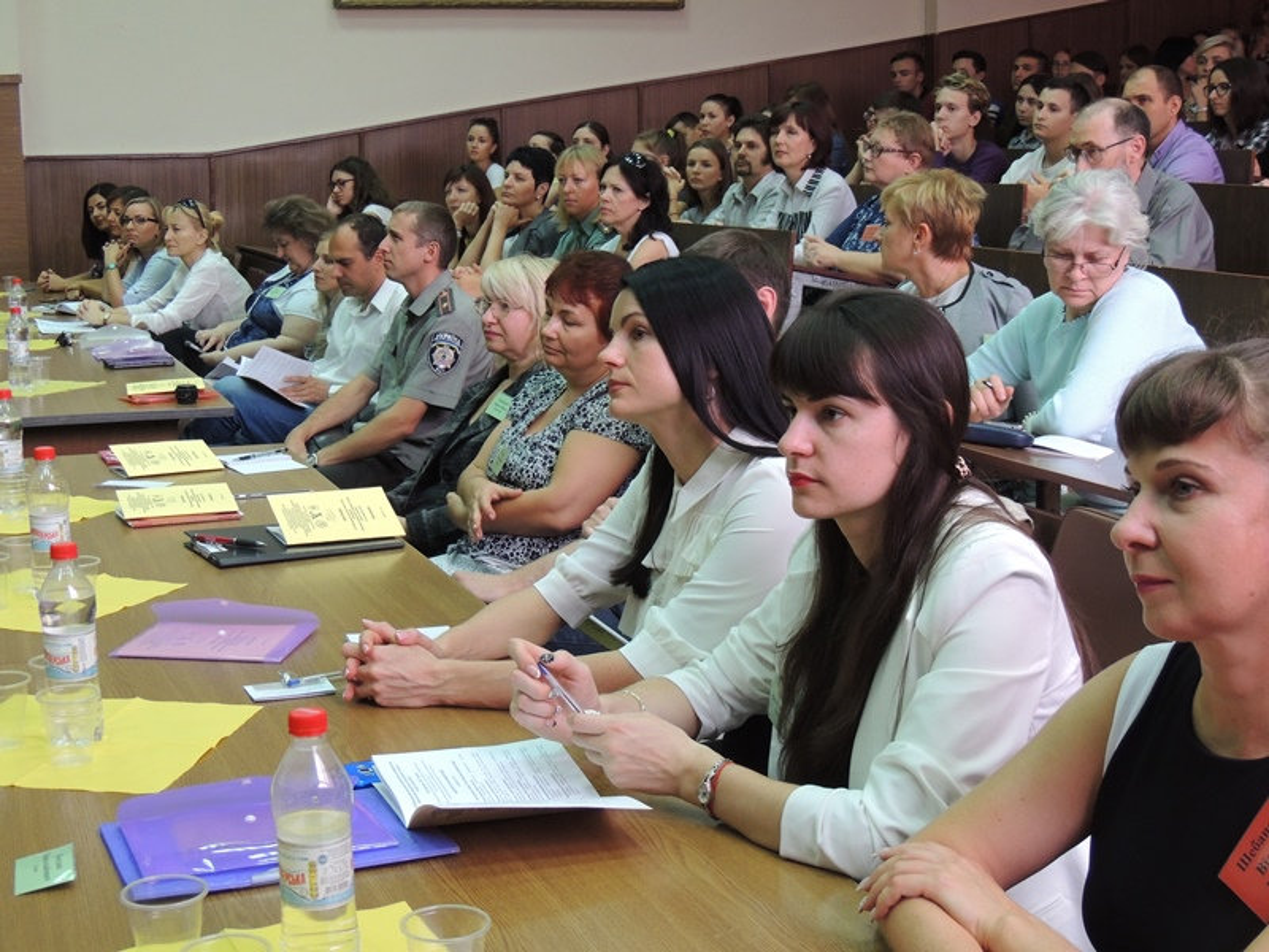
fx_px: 1833
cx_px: 634
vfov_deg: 29.1
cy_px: 476
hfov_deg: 38.2
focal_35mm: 50
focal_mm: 8.9
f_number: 3.6
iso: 400
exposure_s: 1/30
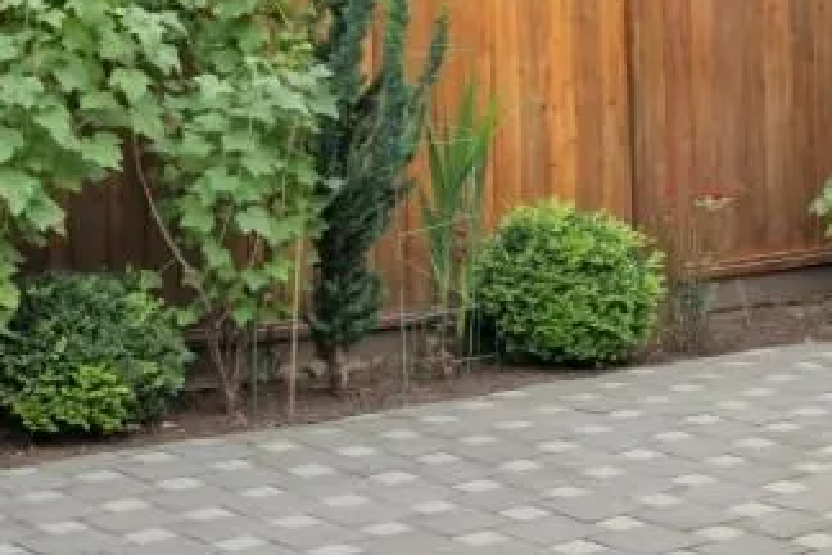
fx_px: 2253
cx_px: 663
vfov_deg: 13.8
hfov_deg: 20.7
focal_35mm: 98
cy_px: -49
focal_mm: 19.5
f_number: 8
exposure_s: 1/250
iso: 400
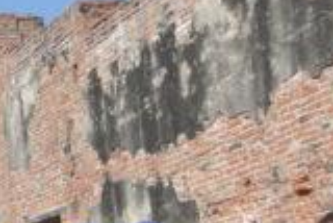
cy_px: 173
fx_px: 1379
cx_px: -304
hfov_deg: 12.4
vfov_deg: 9.2
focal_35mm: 149
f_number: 4.8
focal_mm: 31
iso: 100
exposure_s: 1/500
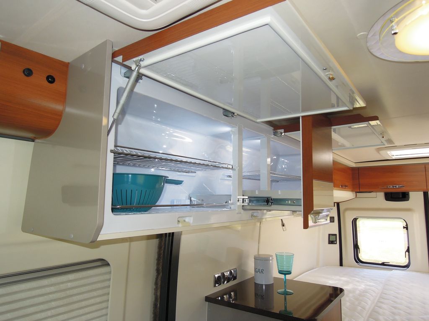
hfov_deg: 71.6
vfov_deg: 56.8
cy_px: 160
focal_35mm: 24
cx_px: 214
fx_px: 297
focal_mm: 4.3
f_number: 2.8
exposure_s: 1/160
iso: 160
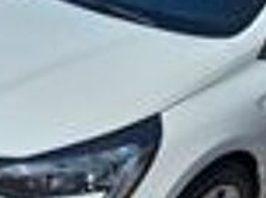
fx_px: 506
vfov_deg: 22.1
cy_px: 130
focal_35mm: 66
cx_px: 180
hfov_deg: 29.2
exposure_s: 1/1220
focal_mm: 4.6
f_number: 2
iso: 25
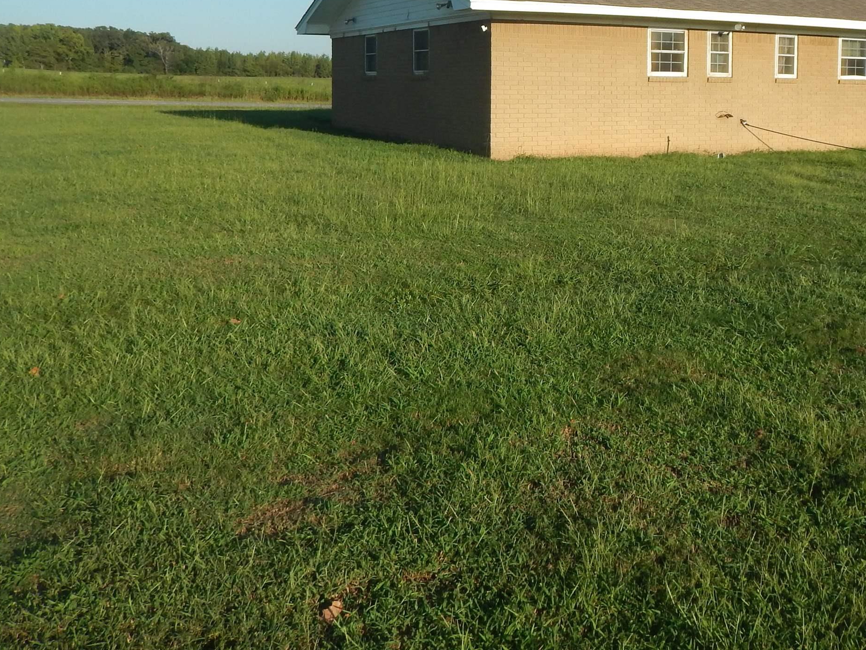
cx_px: 613
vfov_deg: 36.4
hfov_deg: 47.7
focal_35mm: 38
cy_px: 128
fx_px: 951
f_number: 3
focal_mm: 4
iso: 125
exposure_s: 1/1500
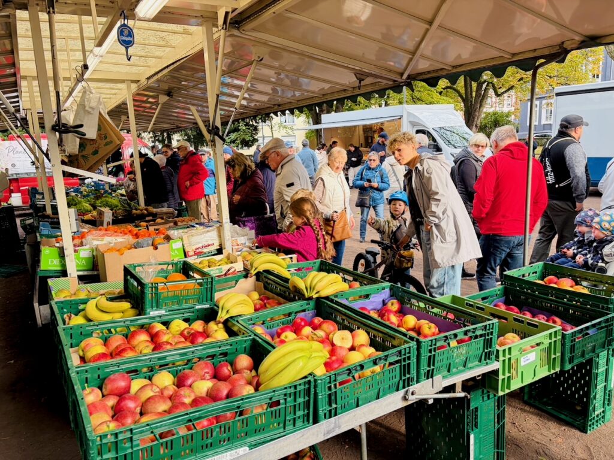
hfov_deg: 67.3
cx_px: 307
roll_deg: +2.6
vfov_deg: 53.1
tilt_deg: -9.2
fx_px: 461
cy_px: 230
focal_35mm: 26
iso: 64
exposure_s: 1/151
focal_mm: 5.96
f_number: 1.6
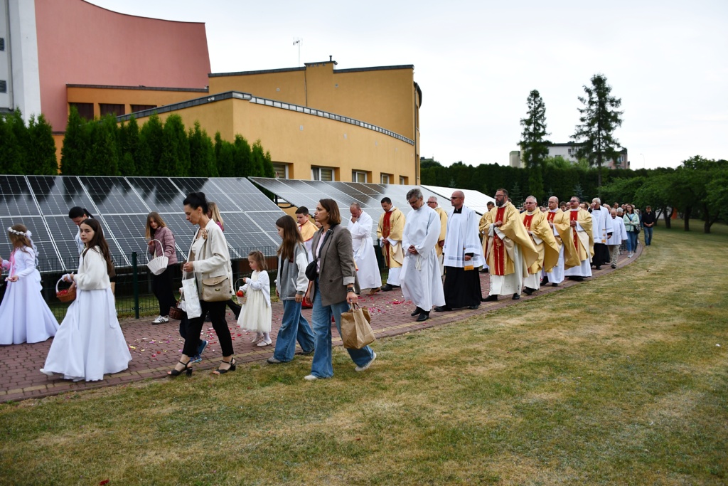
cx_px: 364
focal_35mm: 27
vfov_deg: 47.9
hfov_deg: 67.4
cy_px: 243
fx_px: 546
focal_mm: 18
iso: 400
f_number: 4
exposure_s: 1/250
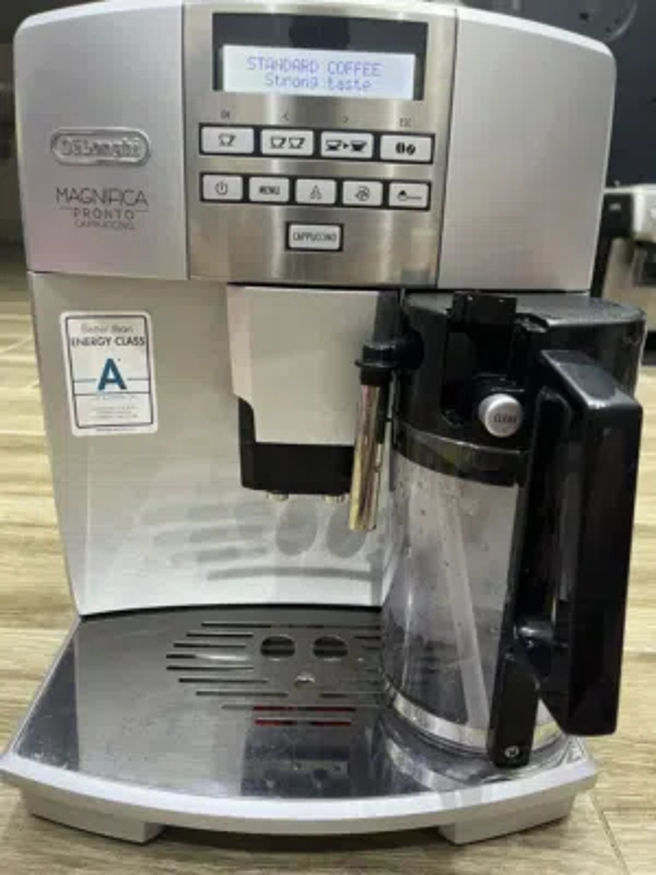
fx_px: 657
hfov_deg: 53.1
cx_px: 328
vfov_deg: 67.3
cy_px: 438
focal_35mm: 26
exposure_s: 1/60
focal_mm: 5.1
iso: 400
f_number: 1.6
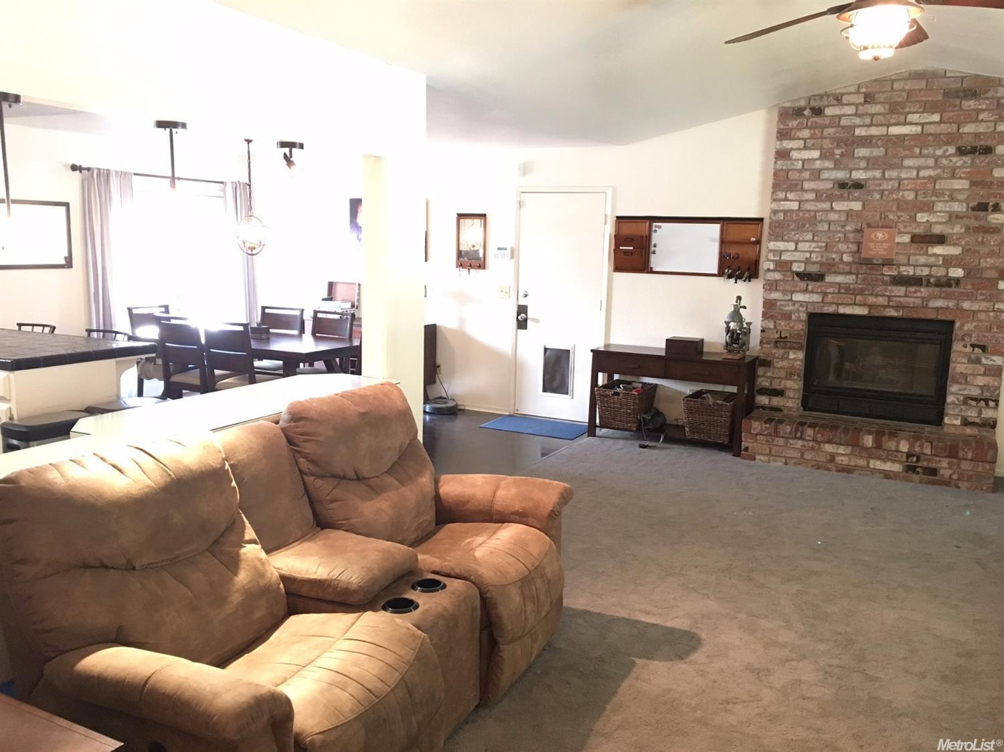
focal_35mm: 29
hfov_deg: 61.7
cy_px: 376
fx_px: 841
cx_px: 502
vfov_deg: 48.2
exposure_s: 1/15
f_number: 2.2
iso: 200
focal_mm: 4.15
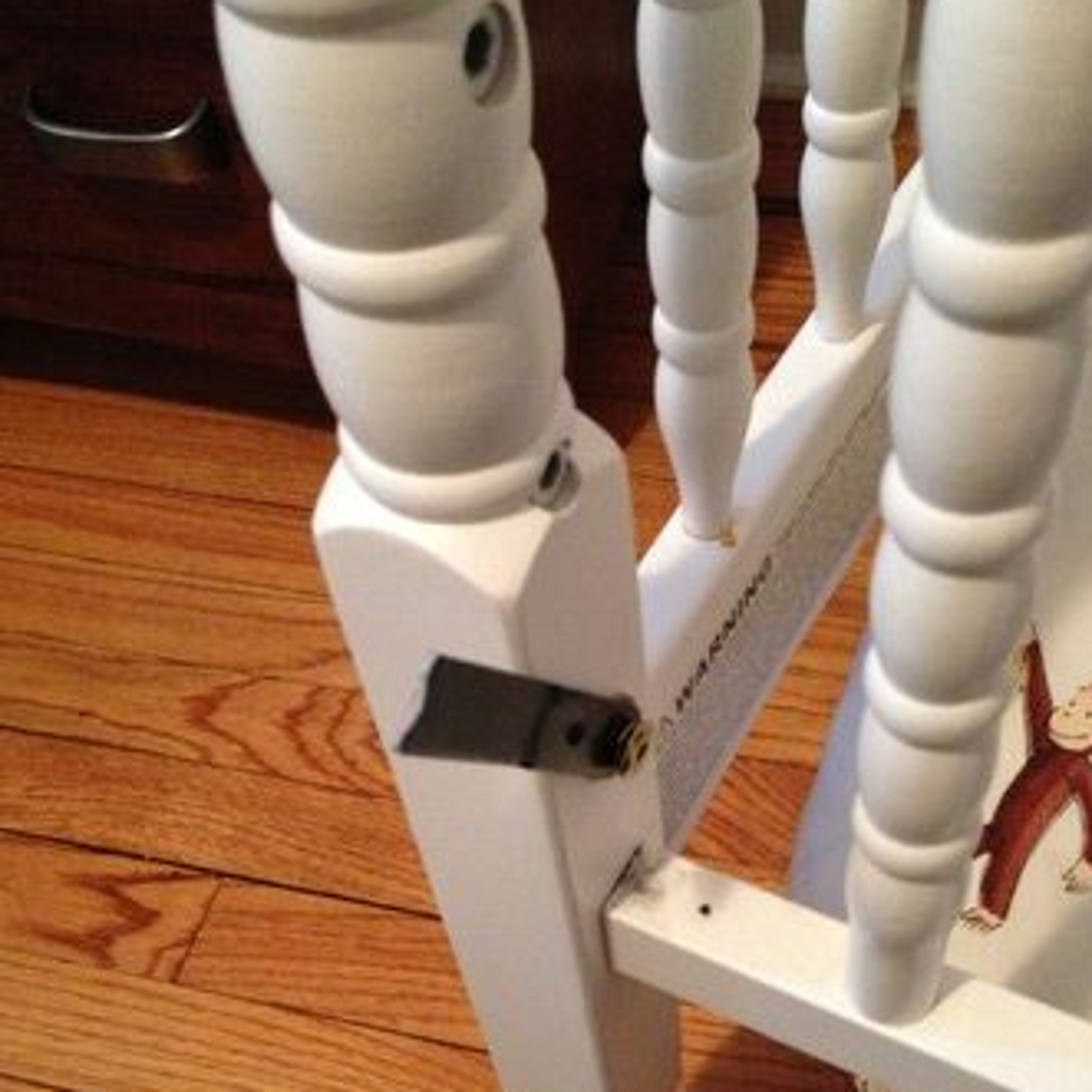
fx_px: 1570
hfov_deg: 38.3
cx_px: 566
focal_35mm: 44
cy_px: 752
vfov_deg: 37.8
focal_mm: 4.13
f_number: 2.4
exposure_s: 1/15
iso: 500
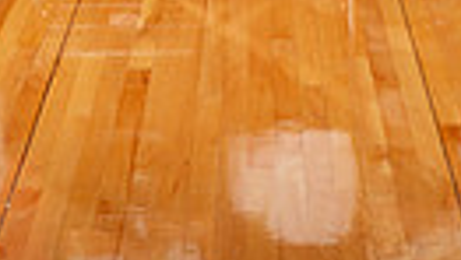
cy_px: -506
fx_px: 1627
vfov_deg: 7.9
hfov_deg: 16.1
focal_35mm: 133
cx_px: 229
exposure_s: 1/250
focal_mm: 37
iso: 200
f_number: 5.6
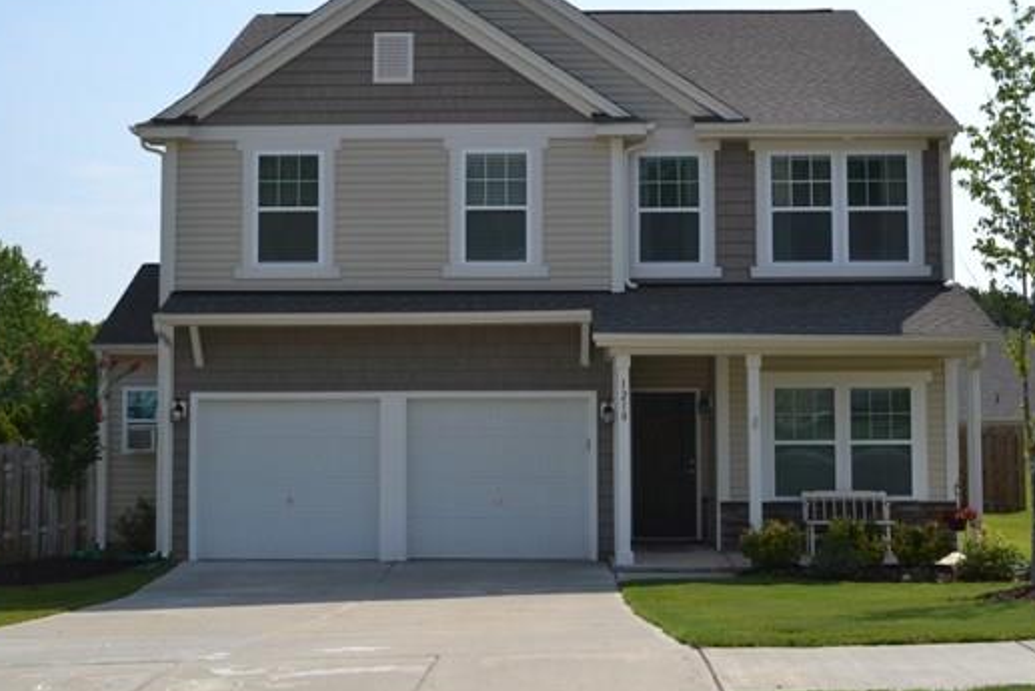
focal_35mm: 52
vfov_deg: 26.0
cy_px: 305
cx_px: 519
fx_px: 1495
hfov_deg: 38.2
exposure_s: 1/250
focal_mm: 28
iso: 100
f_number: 8
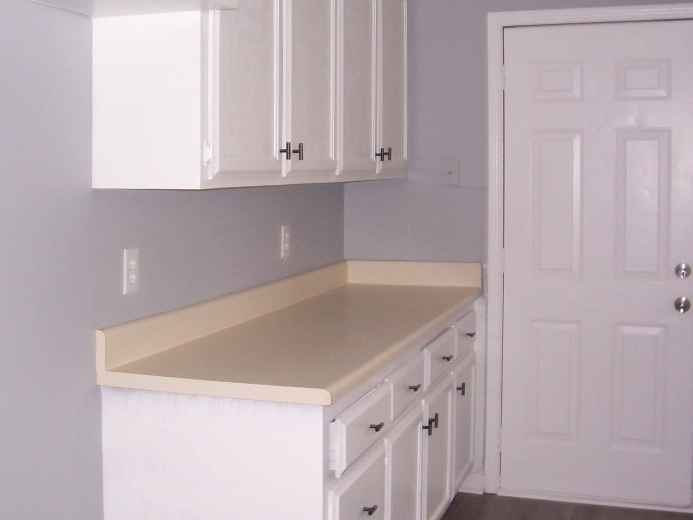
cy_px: 196
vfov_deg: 29.6
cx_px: 282
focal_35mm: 49
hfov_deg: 38.8
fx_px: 981
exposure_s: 1/60
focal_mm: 5.6
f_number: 2.7
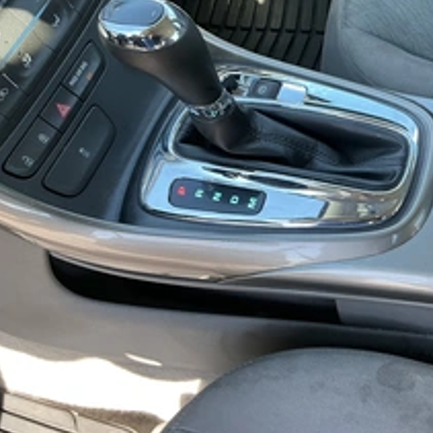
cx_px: 378
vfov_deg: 35.9
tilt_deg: -53.9
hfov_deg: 34.3
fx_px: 665
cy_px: 168
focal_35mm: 47
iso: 50
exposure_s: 1/122
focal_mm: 3
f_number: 1.8
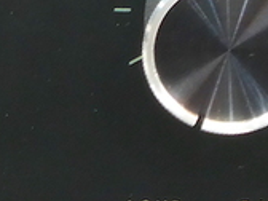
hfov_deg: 1.5
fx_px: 10220
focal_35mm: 1320
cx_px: -123
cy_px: 227
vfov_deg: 1.1
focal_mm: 41.4
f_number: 5.6
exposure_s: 1/3.2
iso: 200
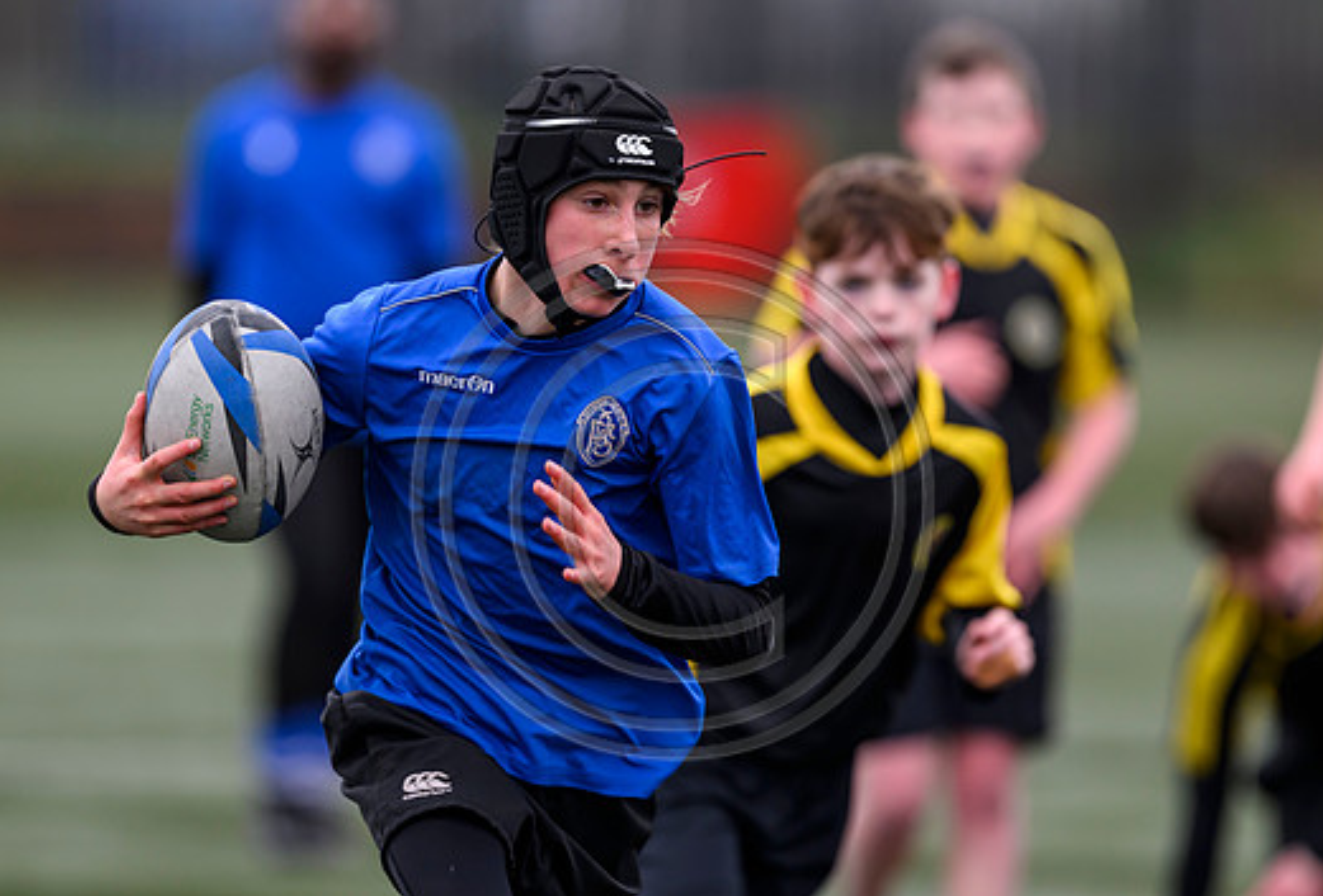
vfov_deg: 2.9
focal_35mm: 480
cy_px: 463
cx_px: 611
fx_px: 17728
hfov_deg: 4.3
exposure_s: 1/1600
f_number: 3.5
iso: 500
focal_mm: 400
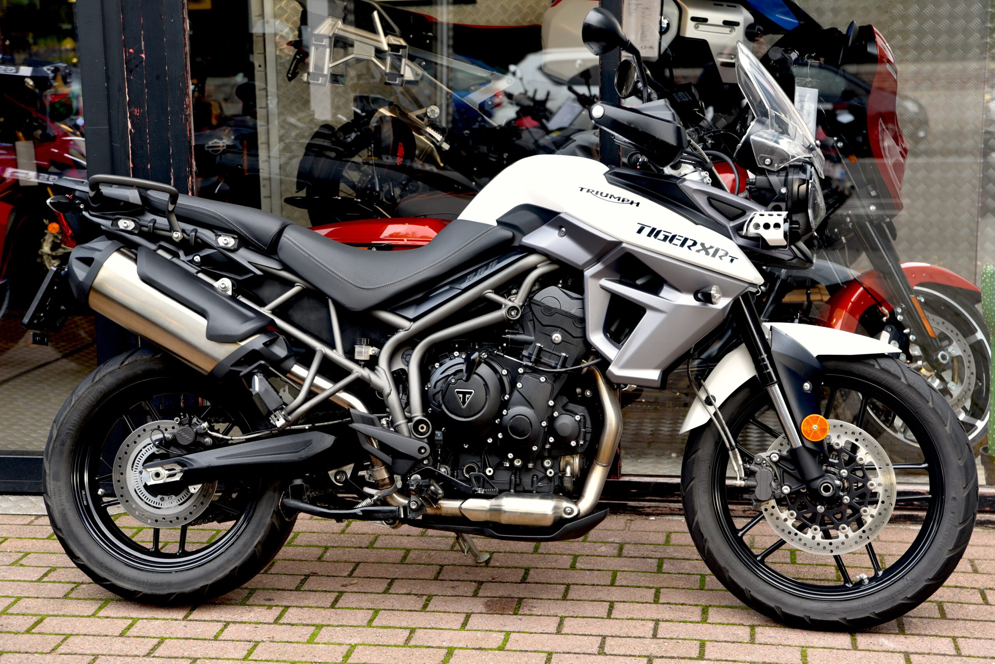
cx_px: 498
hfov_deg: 32.4
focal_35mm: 62
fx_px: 1714
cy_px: 332
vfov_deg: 21.9
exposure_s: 1/80
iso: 200
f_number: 4.5
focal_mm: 62
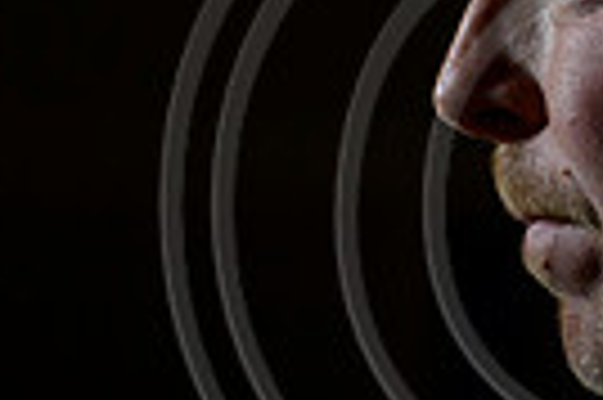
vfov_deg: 1.6
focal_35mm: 868
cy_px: 200
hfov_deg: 2.4
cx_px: 626
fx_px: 14521
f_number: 2.8
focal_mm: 200
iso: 3200
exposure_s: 1/125
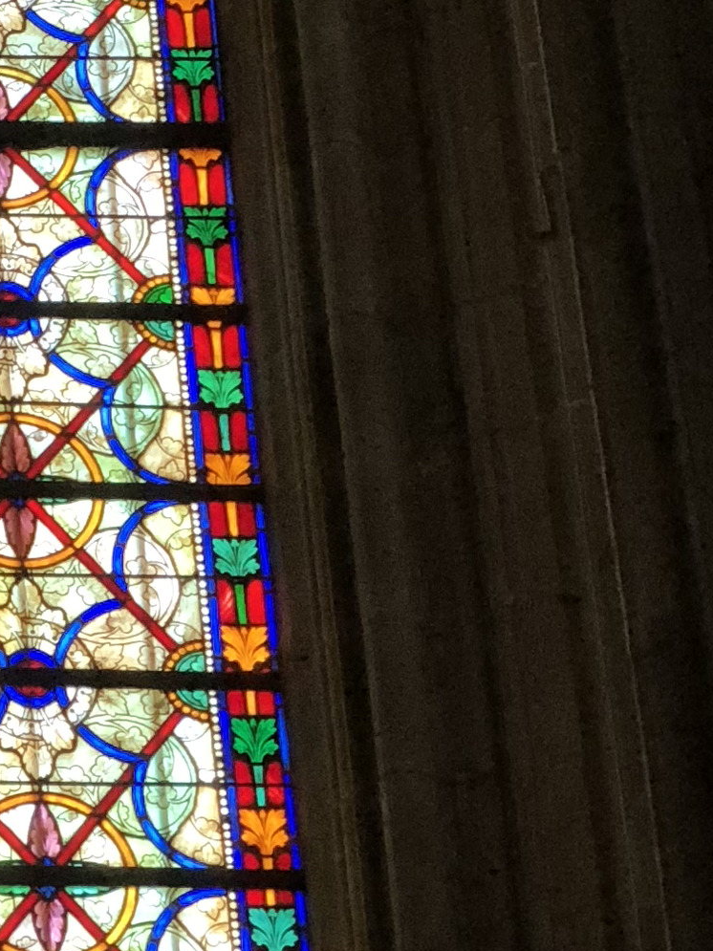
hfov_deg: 6.9
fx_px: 5741
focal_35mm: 209
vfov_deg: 9.2
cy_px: -436
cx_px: -596
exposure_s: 1/50
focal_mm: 6
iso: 40
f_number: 2.4
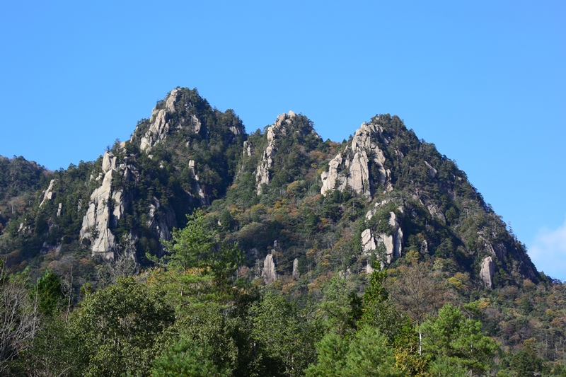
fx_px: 1179
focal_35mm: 75
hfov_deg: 27.0
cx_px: 283
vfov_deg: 18.2
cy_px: 188
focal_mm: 28
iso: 160
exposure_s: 1/400
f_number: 5.6
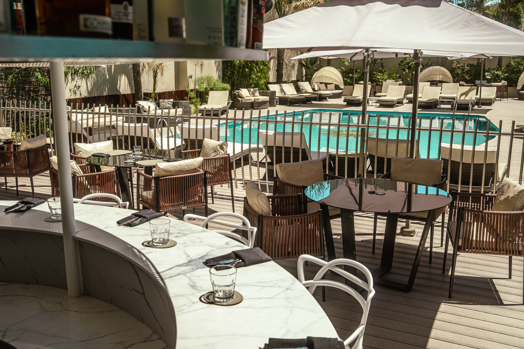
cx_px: 249
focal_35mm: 36
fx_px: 517
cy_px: 175
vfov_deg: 37.3
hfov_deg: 53.7
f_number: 8
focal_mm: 32.5
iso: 100
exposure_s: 1/100
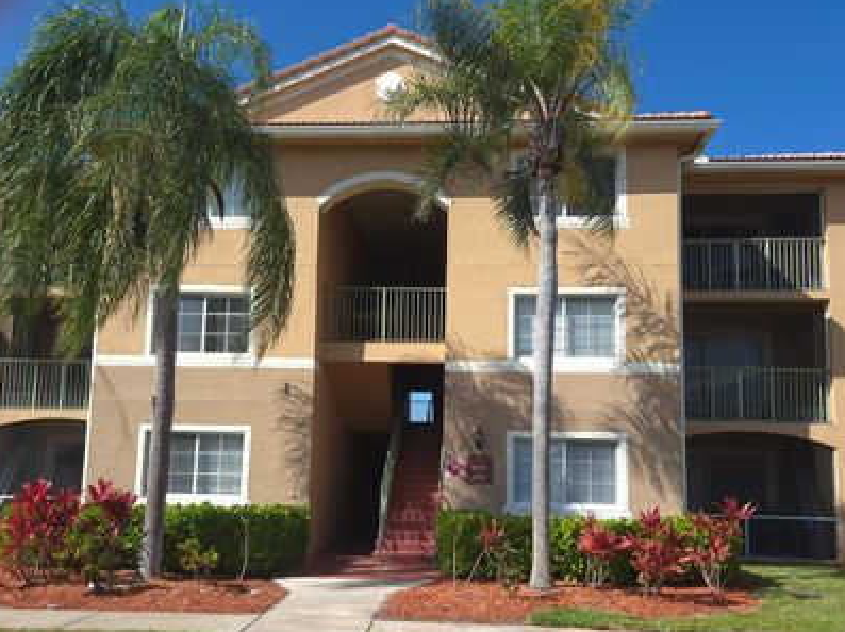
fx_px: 707
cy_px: 390
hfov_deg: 61.7
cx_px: 409
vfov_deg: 47.8
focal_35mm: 29
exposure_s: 1/1616
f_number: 1.8
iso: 50
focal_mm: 5.4
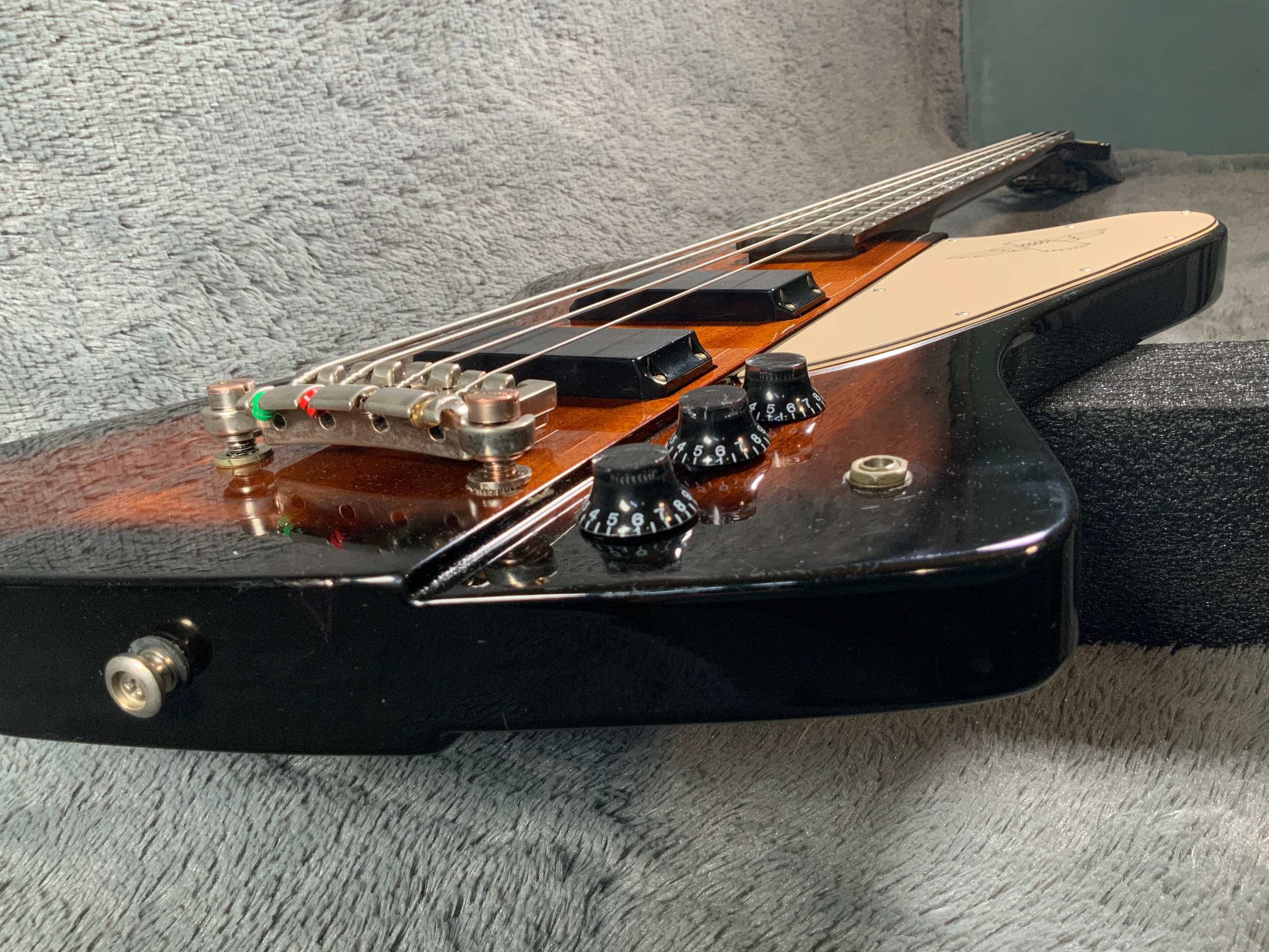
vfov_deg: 48.2
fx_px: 1063
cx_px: 634
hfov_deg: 61.7
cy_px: 476
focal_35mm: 29
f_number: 1.8
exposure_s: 1/78
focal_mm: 3
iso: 64
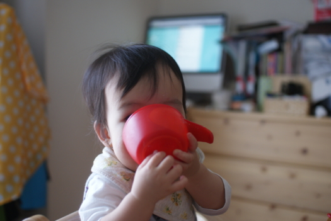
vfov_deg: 29.9
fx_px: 414
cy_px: 110
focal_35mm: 45
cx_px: 166
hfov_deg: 43.6
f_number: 2
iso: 400
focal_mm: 30
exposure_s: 1/100
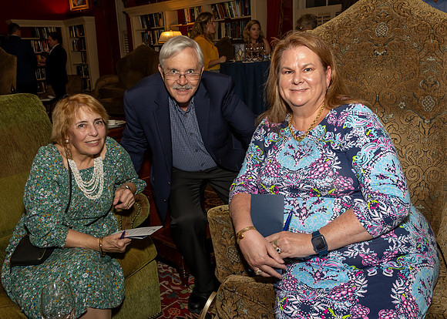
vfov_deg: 42.0
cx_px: 228
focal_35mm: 33
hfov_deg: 56.6
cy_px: 153
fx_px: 415
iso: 500
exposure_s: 1/250
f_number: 7.1
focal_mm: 20
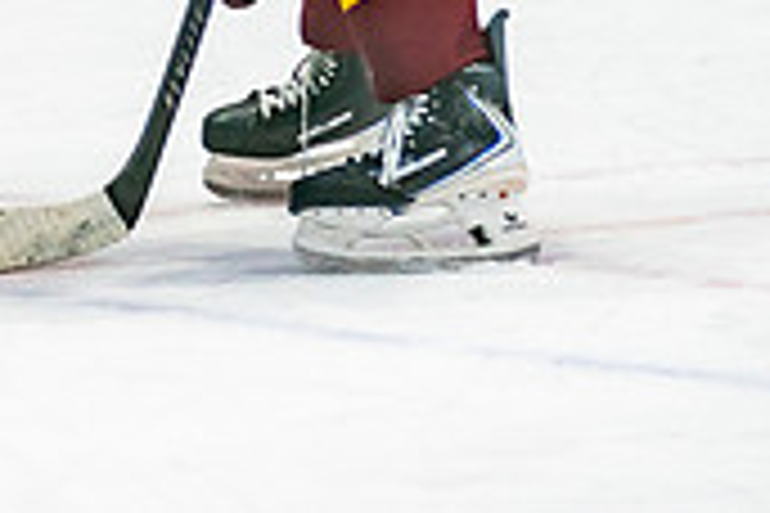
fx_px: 15335
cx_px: -166
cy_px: -286
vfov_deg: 1.9
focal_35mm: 717
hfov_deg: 2.9
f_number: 2.8
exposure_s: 1/640
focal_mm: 145
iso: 800
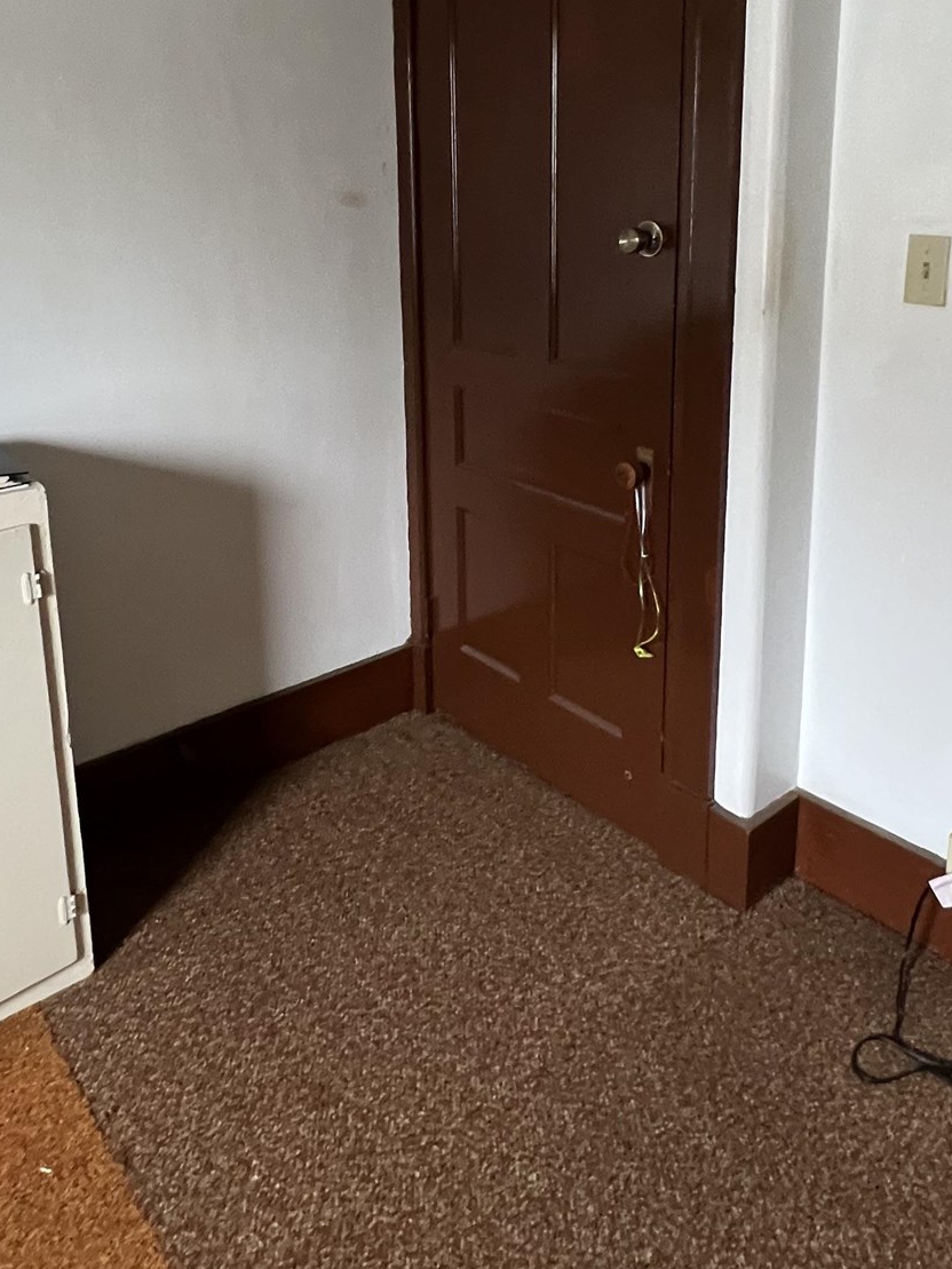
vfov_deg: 63.2
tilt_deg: -12.8
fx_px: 990
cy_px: 394
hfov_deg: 51.3
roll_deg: +1.0
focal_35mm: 27
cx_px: 443
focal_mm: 1.57
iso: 500
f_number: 1.8
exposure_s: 1/60
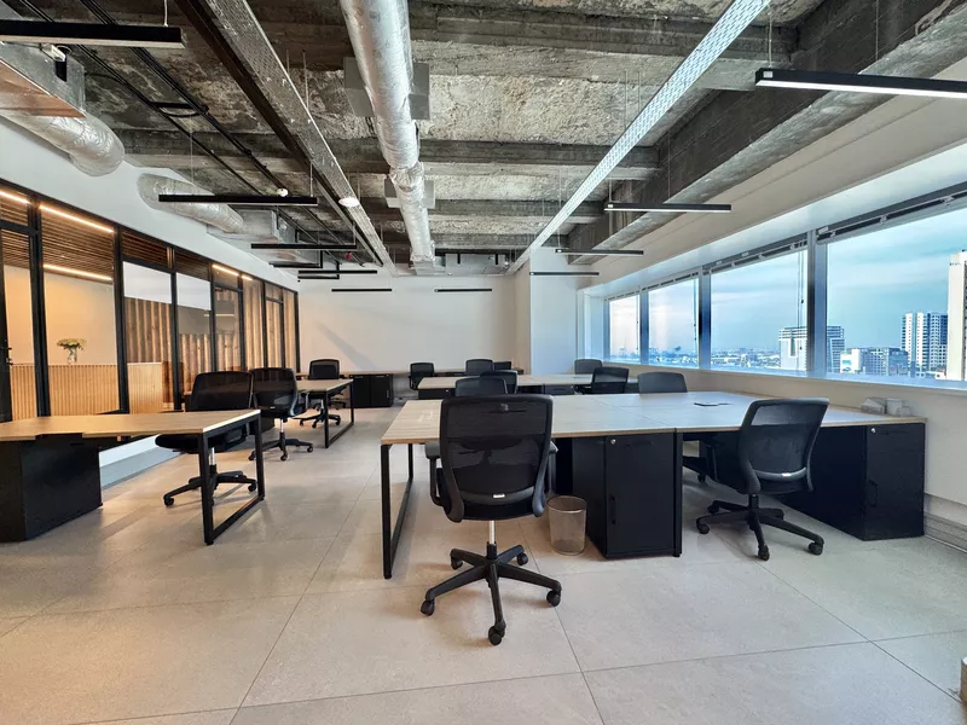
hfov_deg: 102.1
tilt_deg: -2.2
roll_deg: +0.7
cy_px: 362
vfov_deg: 85.7
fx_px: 391
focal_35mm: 14
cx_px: 484
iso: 125
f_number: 2.2
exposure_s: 1/99
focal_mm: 2.22
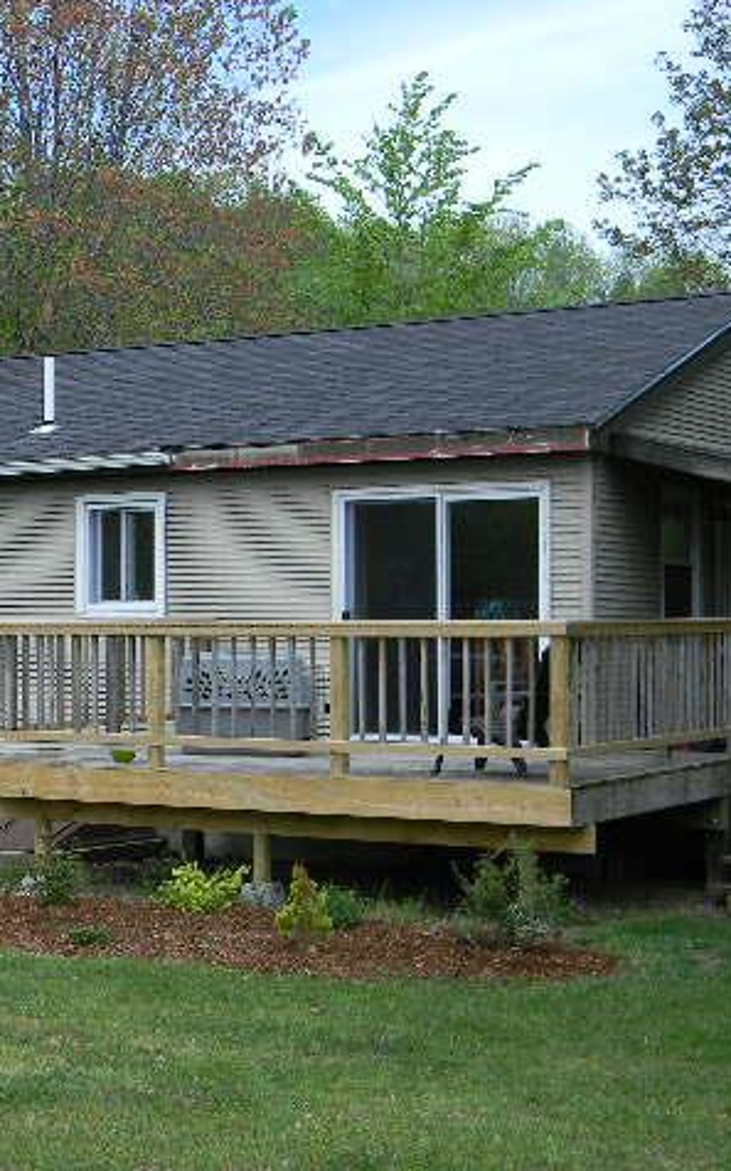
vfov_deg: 30.6
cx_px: 113
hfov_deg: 19.1
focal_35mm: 67
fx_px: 2138
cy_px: 583
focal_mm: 8.6
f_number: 3.9
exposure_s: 1/365
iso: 80
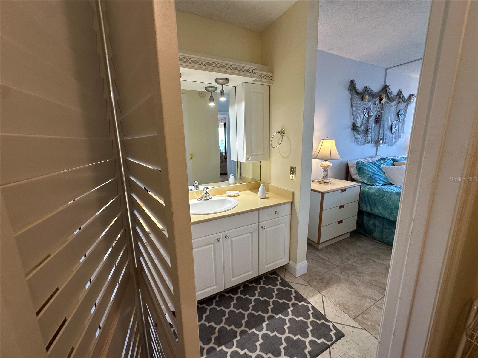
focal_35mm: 14
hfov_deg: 102.1
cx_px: 239
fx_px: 193
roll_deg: +1.3
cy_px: 179
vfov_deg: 85.7
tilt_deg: -9.1
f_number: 2.2
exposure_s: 1/120
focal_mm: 2.22
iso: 125
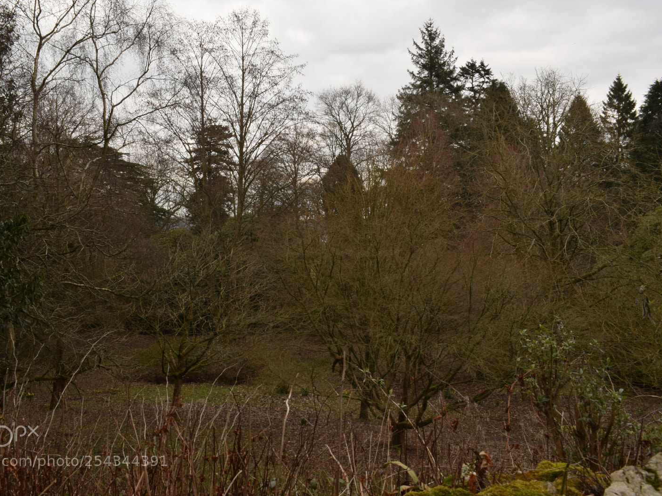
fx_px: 688
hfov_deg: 51.3
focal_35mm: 36
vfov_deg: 39.6
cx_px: 298
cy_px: 248
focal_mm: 22
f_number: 22
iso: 200
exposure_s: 1/30
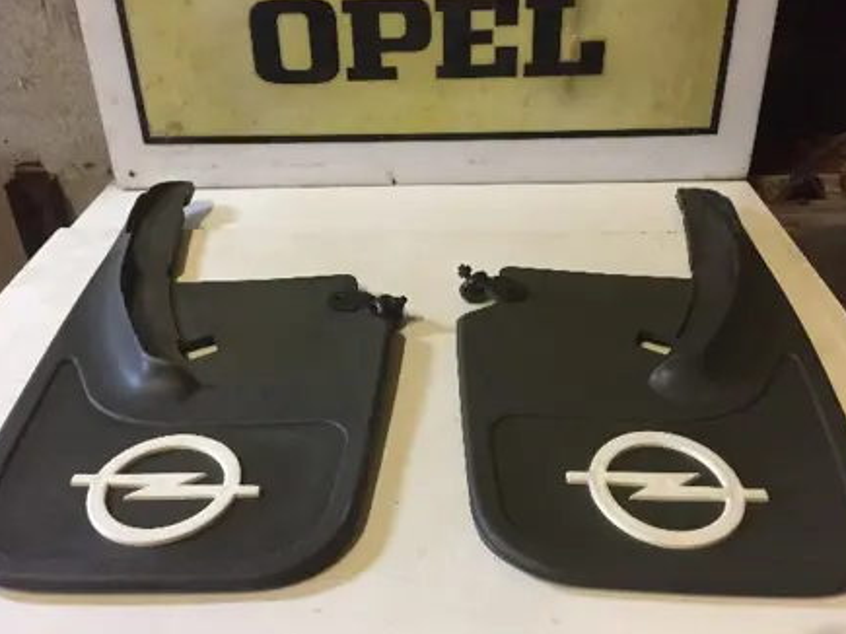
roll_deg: -0.3
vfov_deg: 44.1
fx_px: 782
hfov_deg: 56.8
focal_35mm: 32
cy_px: 315
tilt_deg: -35.1
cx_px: 430
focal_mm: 4.15
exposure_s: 1/25
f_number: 2.2
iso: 250
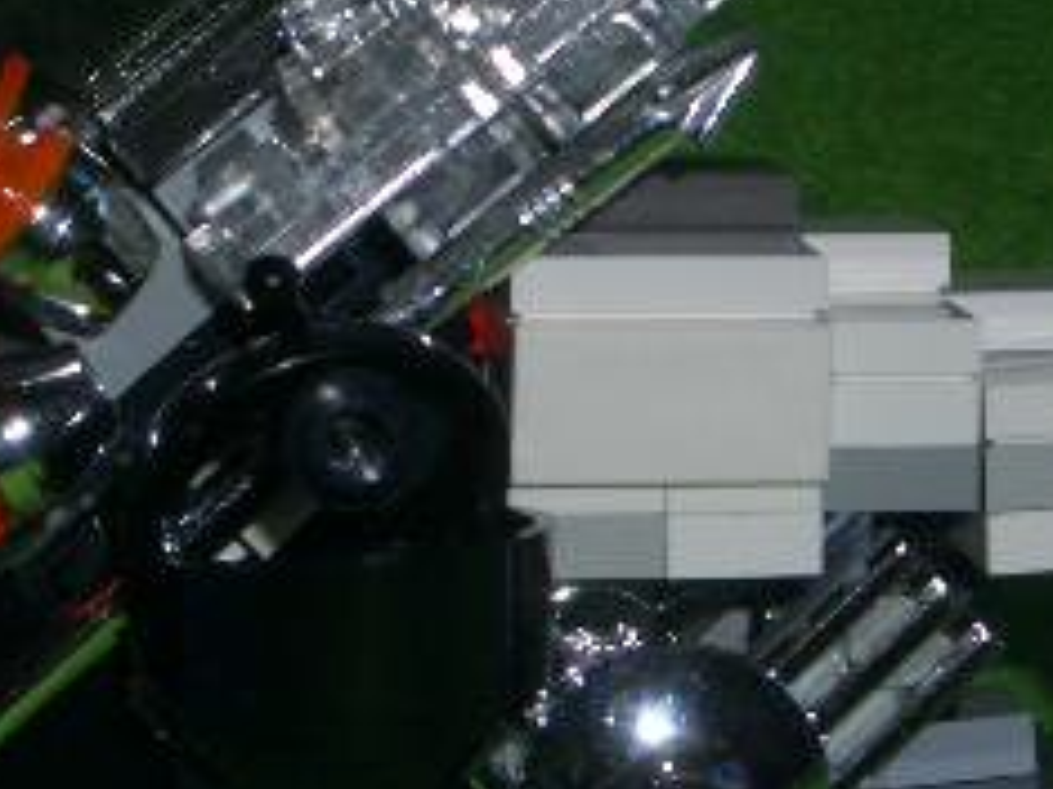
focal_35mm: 169
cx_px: 757
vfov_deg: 8.8
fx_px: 5138
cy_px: 547
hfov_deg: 11.7
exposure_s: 1/60
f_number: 5.6
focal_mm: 10.2
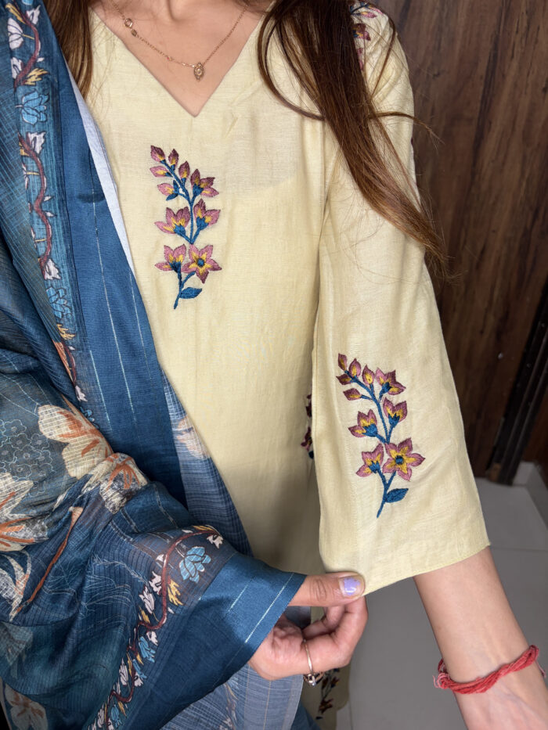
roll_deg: -4.0
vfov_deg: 67.3
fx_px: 549
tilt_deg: -30.0
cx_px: 274
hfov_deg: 53.1
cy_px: 365
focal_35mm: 26
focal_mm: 5.96
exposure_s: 1/100
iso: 100
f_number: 1.6
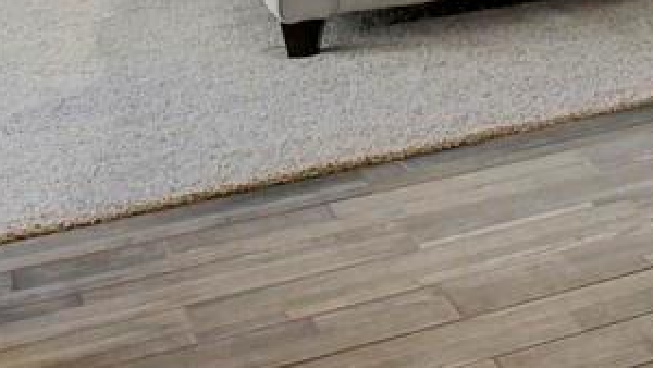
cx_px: 1486
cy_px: -468
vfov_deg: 11.1
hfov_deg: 15.2
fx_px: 1646
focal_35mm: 95
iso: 12800
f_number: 8
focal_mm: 17
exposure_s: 1/15
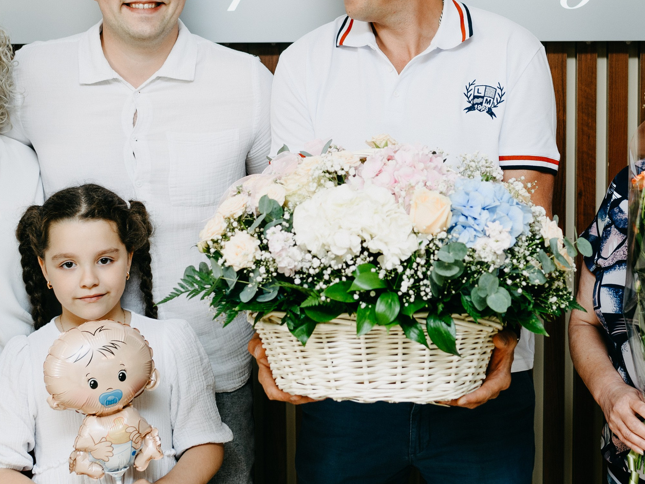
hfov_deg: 24.1
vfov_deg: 18.1
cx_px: 382
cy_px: 141
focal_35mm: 81
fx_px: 1510
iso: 125
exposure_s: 1/160
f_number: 3.2
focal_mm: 35
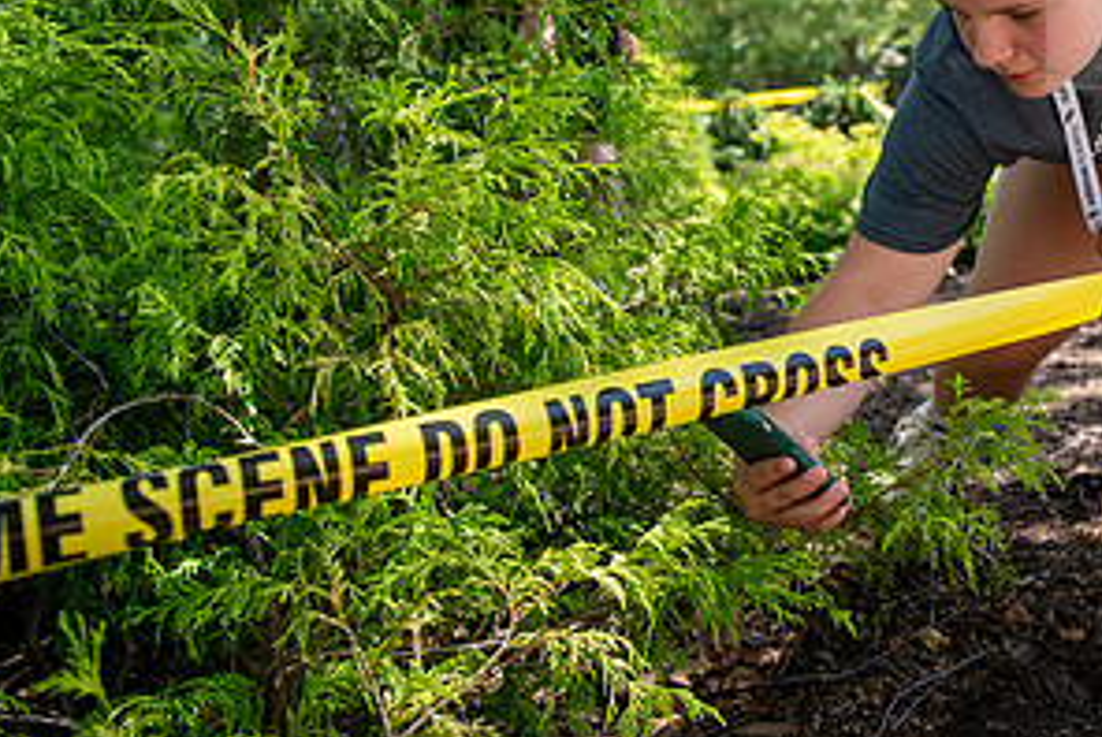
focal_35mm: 47
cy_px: 229
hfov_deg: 39.6
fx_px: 1440
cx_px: 934
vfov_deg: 28.5
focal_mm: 24
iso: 160
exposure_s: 1/400
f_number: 3.5
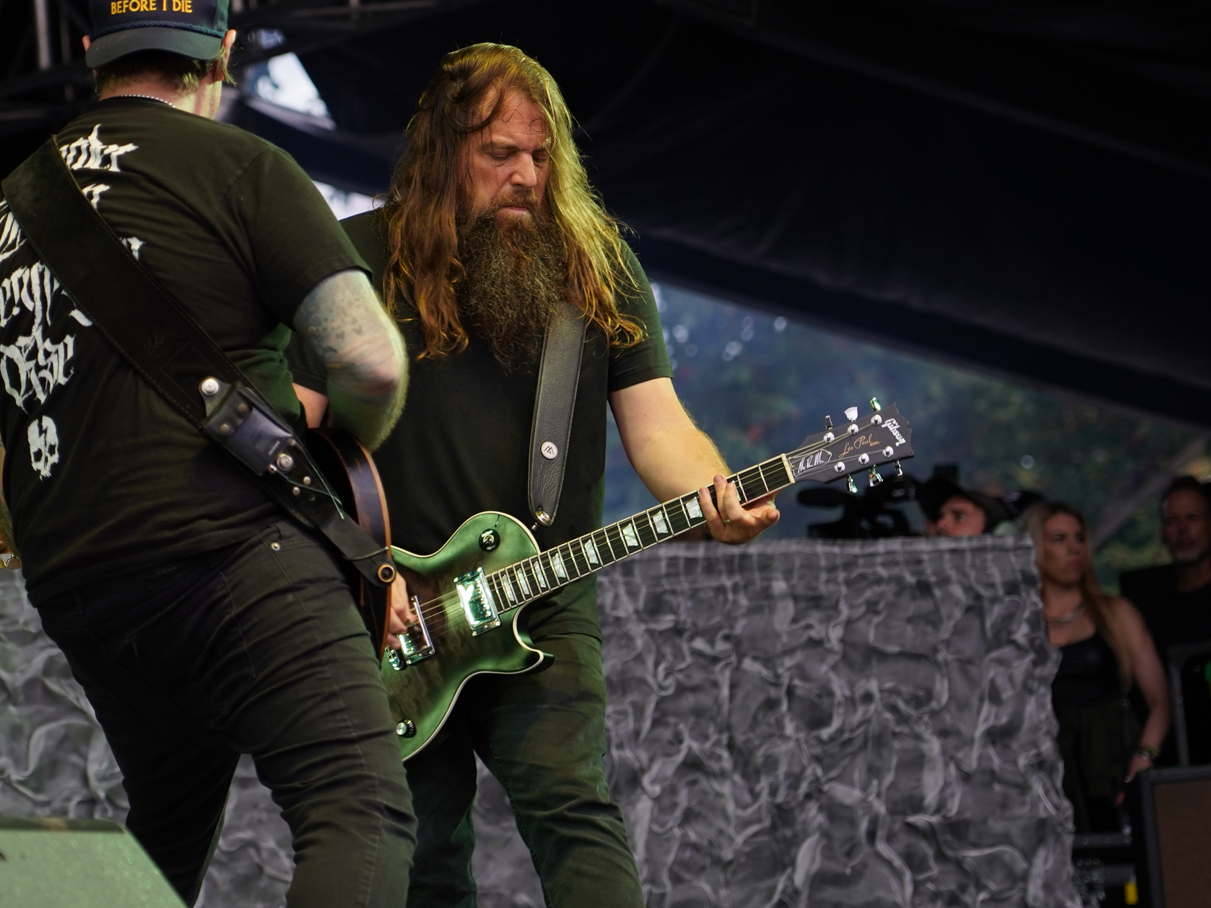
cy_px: 419
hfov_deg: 11.2
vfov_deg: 8.4
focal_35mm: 176
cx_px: 350
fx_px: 6157
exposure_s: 1/125
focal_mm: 105
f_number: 4
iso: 320
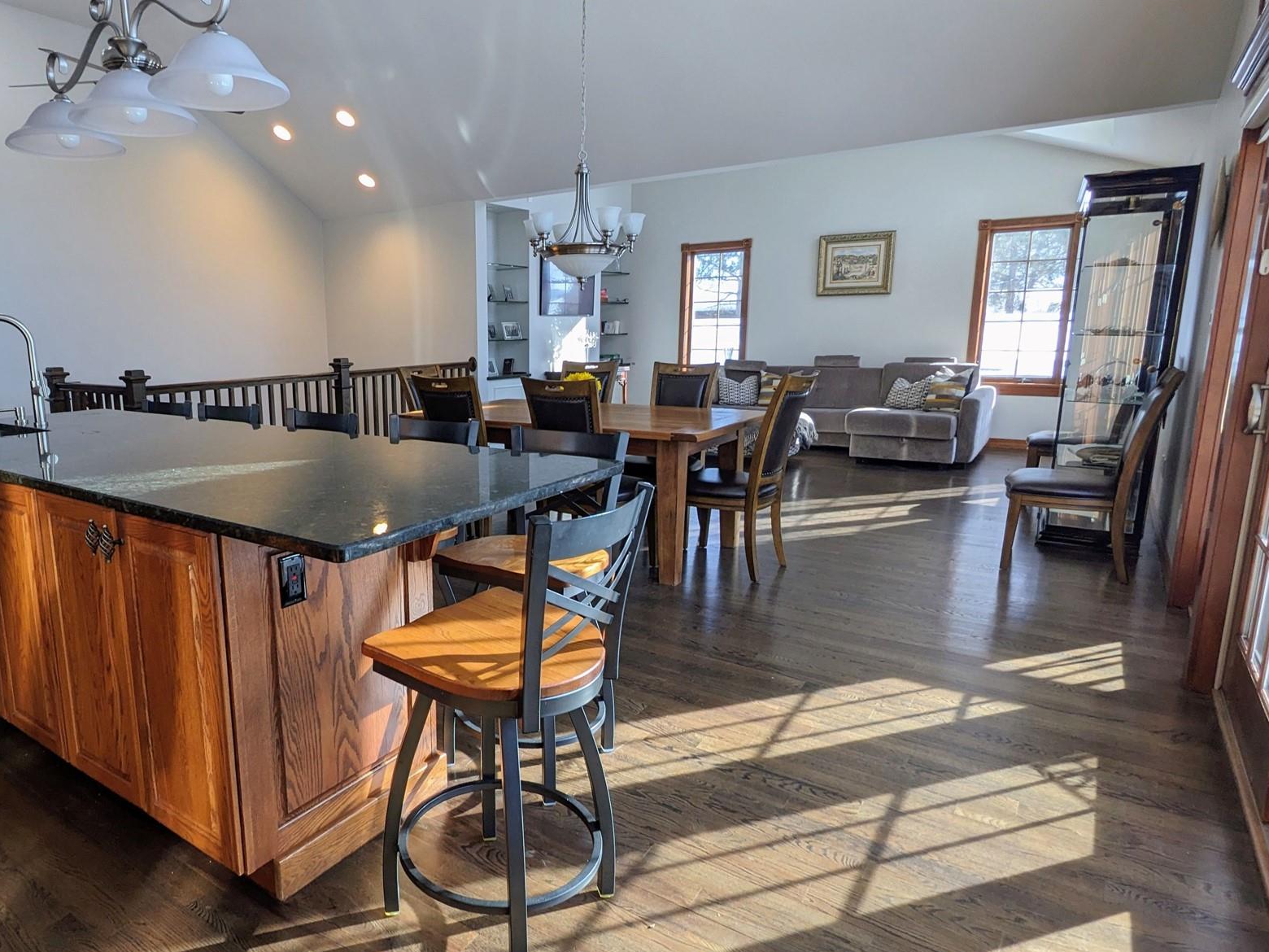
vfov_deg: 63.4
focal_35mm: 21
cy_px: 482
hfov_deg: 77.4
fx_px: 770
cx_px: 466
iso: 37
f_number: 2.2
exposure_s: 1/30
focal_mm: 2.22
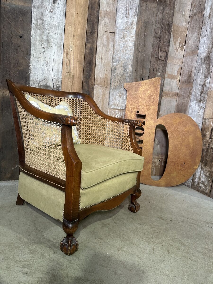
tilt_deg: -10.8
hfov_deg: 56.8
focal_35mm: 24
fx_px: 197
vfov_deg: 71.6
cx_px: 106
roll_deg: -5.1
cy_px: 142
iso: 250
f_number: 1.78
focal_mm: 6.86
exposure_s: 1/67
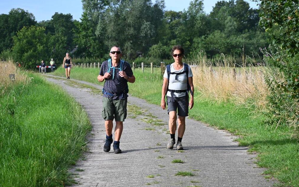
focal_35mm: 151
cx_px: 150
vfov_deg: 8.7
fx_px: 1230
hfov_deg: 13.9
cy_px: 87
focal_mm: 98
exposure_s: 1/250
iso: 100
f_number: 5.6
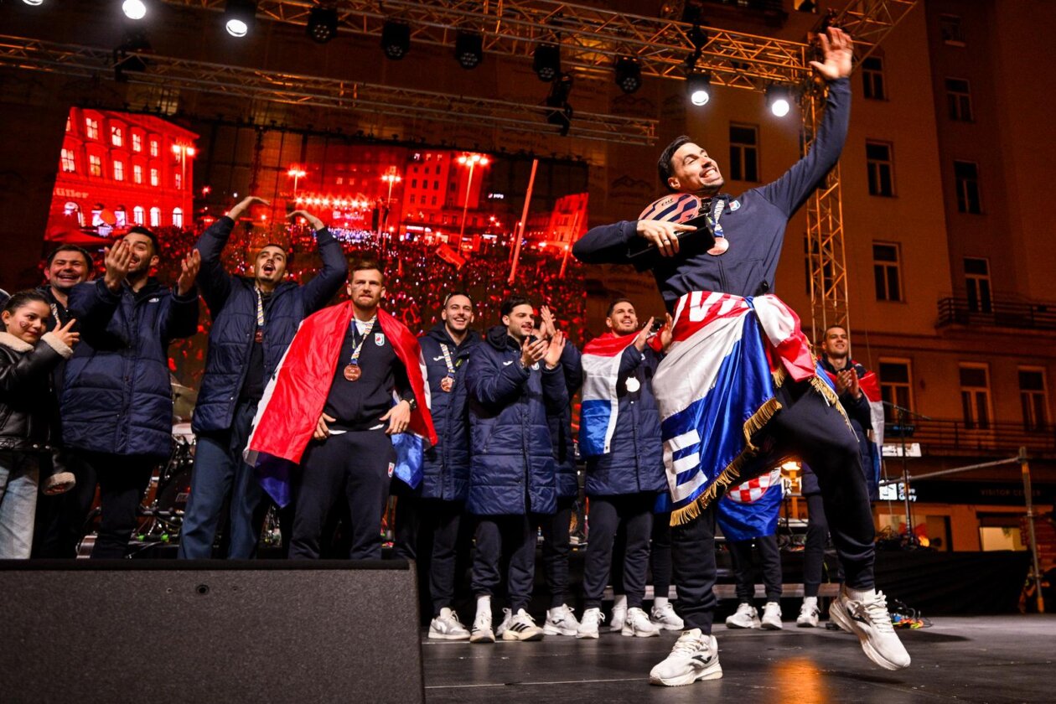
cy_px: 352
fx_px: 689
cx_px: 528
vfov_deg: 54.1
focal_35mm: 24
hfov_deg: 74.9
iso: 2000
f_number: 4
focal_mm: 23.5
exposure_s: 1/320
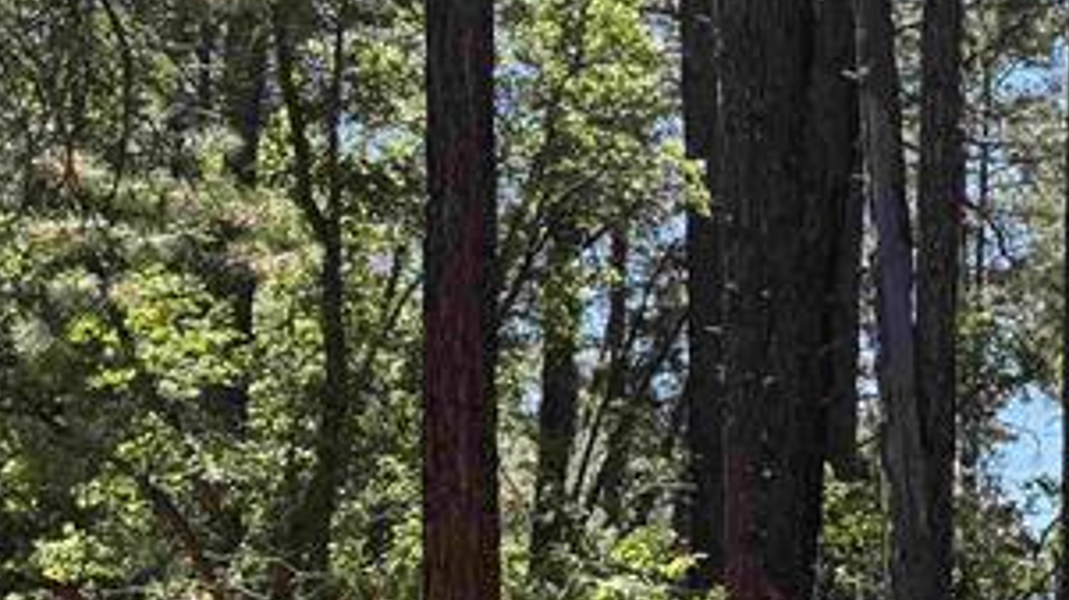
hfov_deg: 21.3
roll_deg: +1.2
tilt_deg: +9.7
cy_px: 454
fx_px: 2522
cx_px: 1449
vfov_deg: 13.5
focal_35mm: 89
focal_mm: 6.76
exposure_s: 1/952
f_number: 1.78
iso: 80
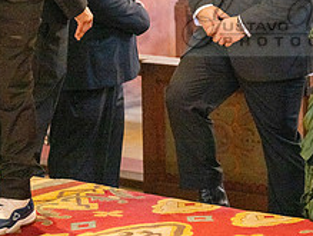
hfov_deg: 11.0
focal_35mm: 178
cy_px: 22
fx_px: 1612
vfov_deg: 8.3
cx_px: 294
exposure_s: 1/320
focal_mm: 70
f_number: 3.2
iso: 1250
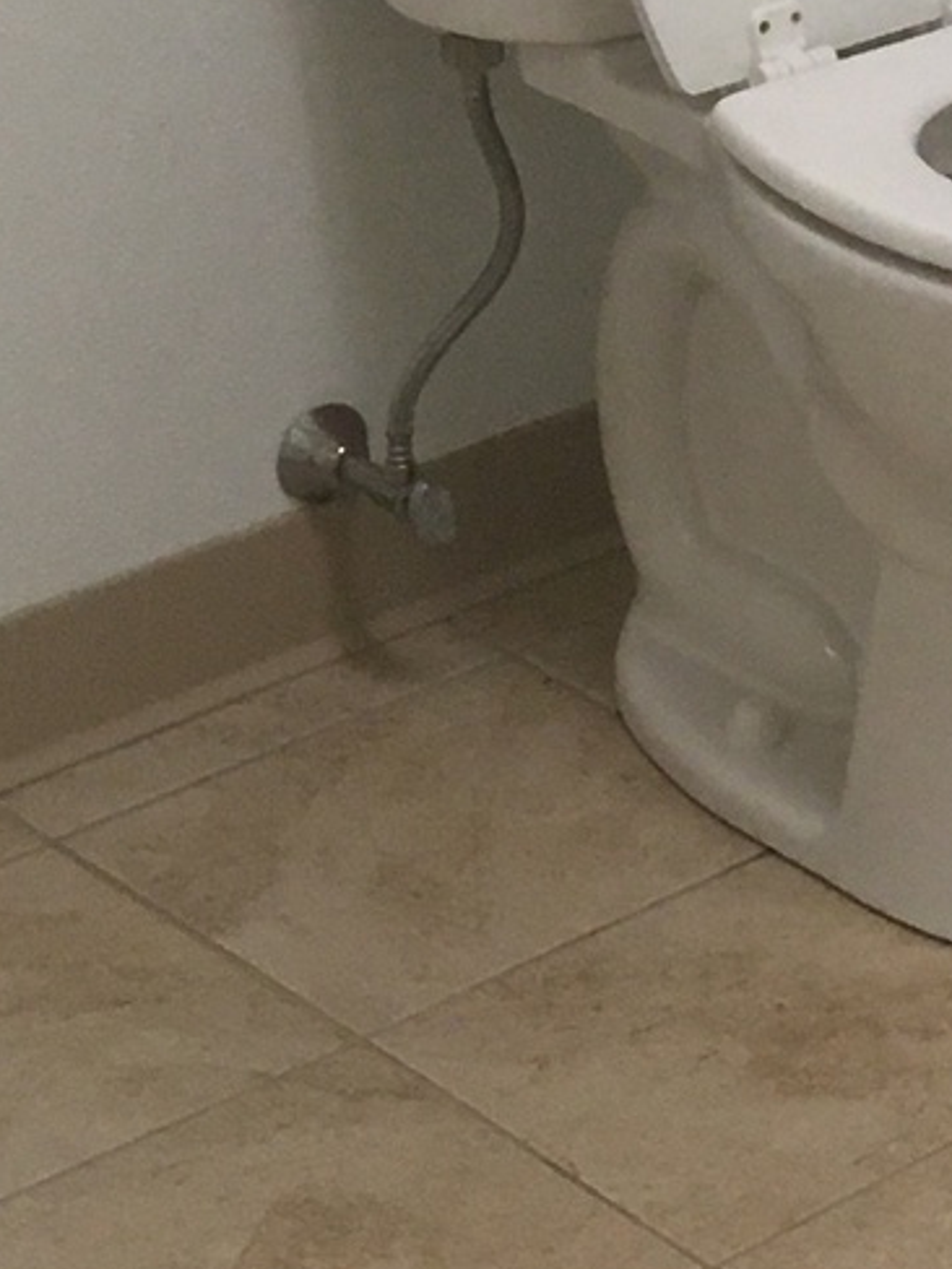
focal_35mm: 137
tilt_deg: -16.4
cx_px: 1907
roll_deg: -1.6
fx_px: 5024
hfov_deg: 10.0
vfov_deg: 13.8
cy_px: -398
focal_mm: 4.15
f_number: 2.2
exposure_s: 1/30
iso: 100
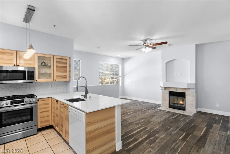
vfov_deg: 67.4
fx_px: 115
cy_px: 77
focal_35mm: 18
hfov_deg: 90.0
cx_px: 115
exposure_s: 1/13
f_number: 8
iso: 400
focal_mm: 18
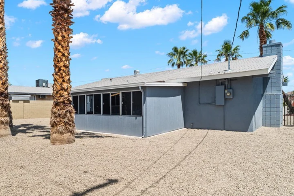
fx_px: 196
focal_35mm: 24
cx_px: 115
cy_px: 113
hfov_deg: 72.8
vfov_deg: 53.0
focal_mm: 17
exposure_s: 1/200
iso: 800
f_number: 9
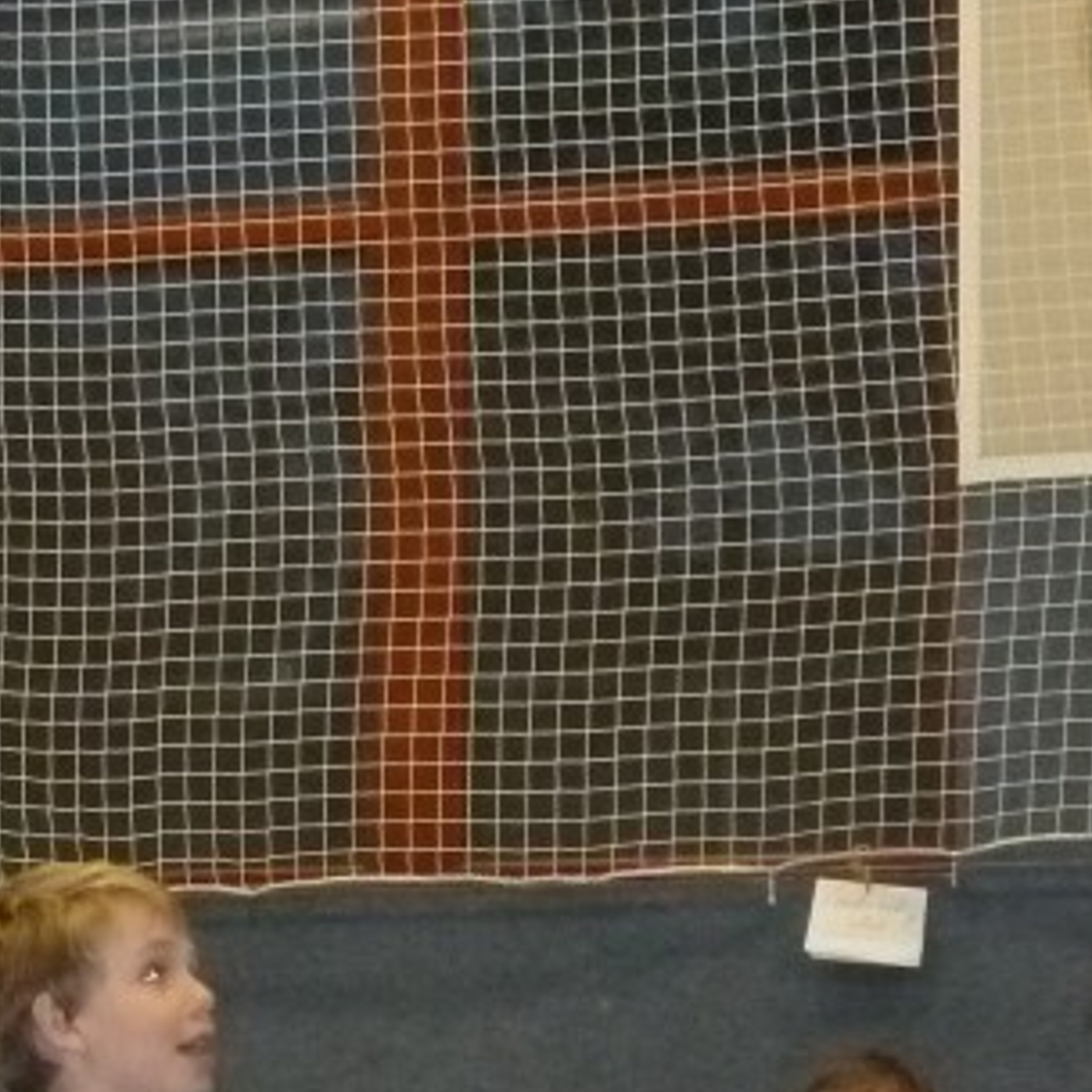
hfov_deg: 11.1
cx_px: -83
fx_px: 5532
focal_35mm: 155
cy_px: 1347
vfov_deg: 11.0
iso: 800
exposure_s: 1/30
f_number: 3.8
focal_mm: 8.5
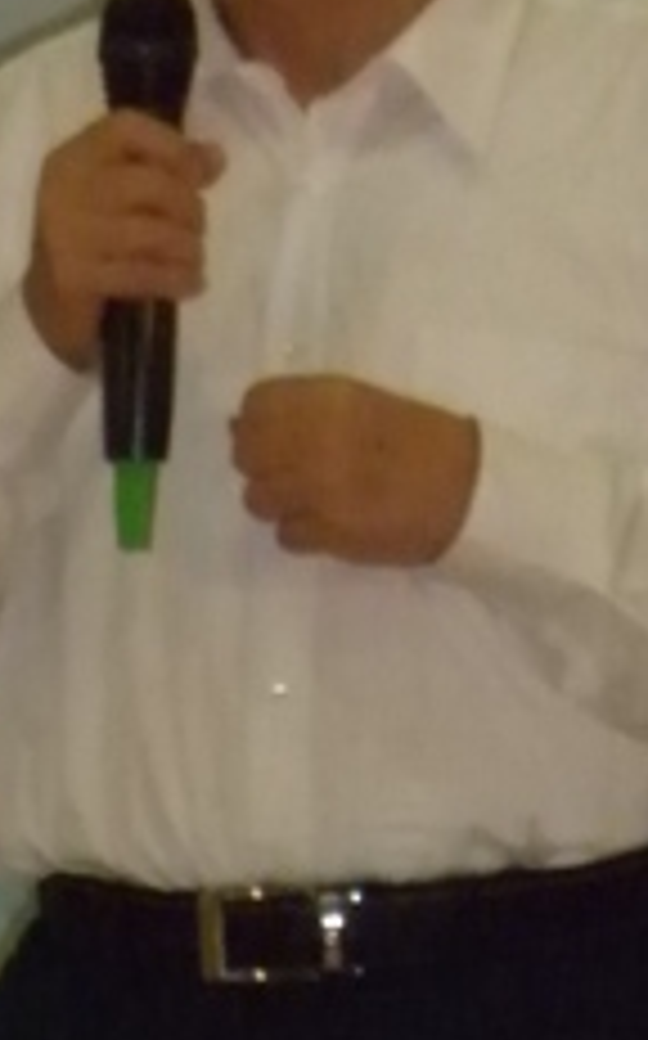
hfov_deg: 3.2
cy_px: -504
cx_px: 634
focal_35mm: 411
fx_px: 11635
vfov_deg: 5.1
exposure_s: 1/125
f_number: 6.2
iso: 800
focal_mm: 20
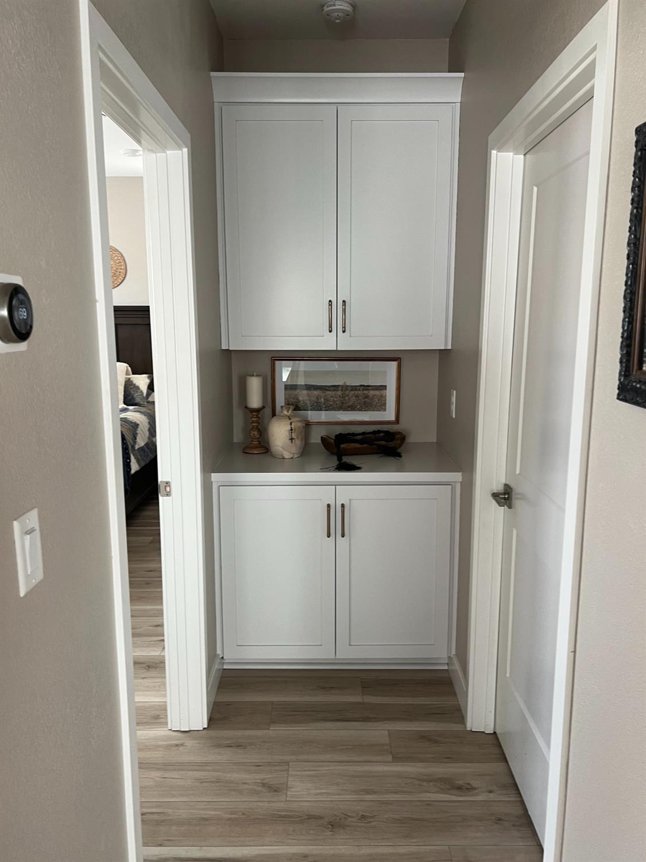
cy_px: 431
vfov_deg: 67.3
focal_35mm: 26
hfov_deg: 53.1
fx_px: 647
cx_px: 323
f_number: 1.5
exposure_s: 1/60
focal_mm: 5.7
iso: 100
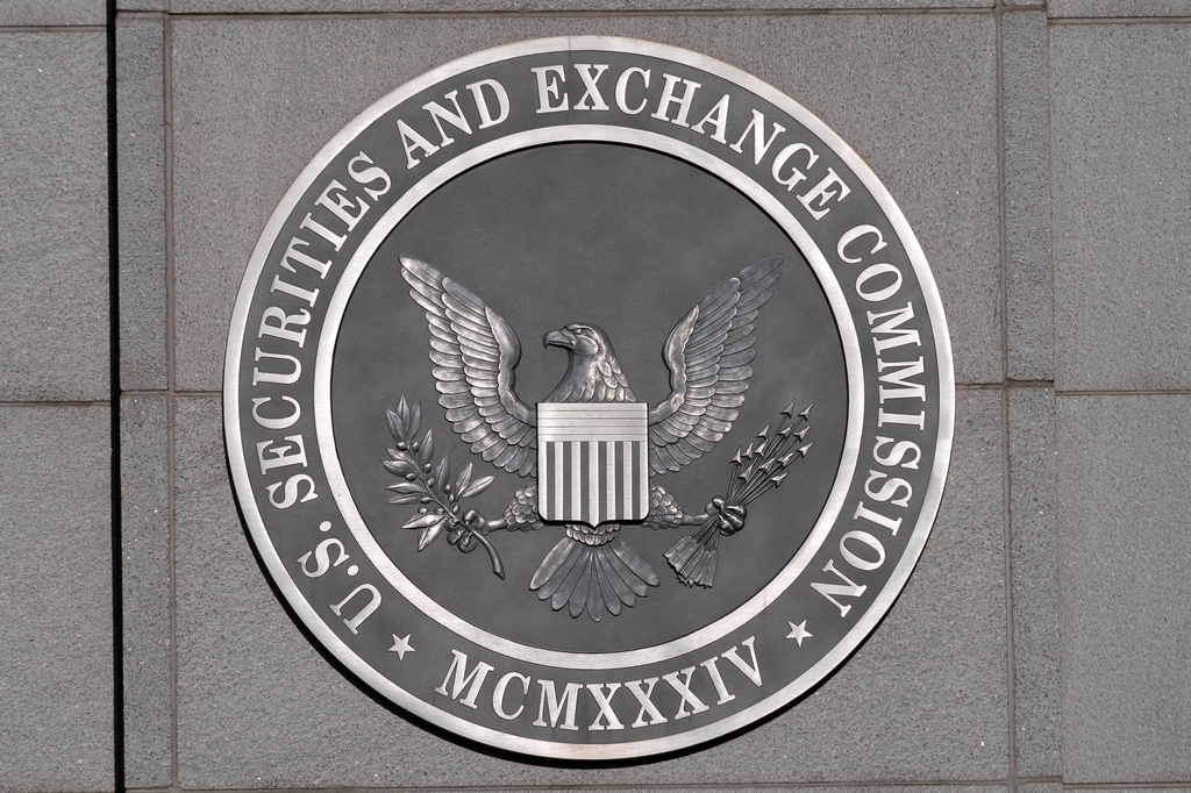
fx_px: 6614
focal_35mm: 200
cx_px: 596
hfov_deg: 10.3
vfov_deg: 6.9
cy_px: 396
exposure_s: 1/2500
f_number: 5.6
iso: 100
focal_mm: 200
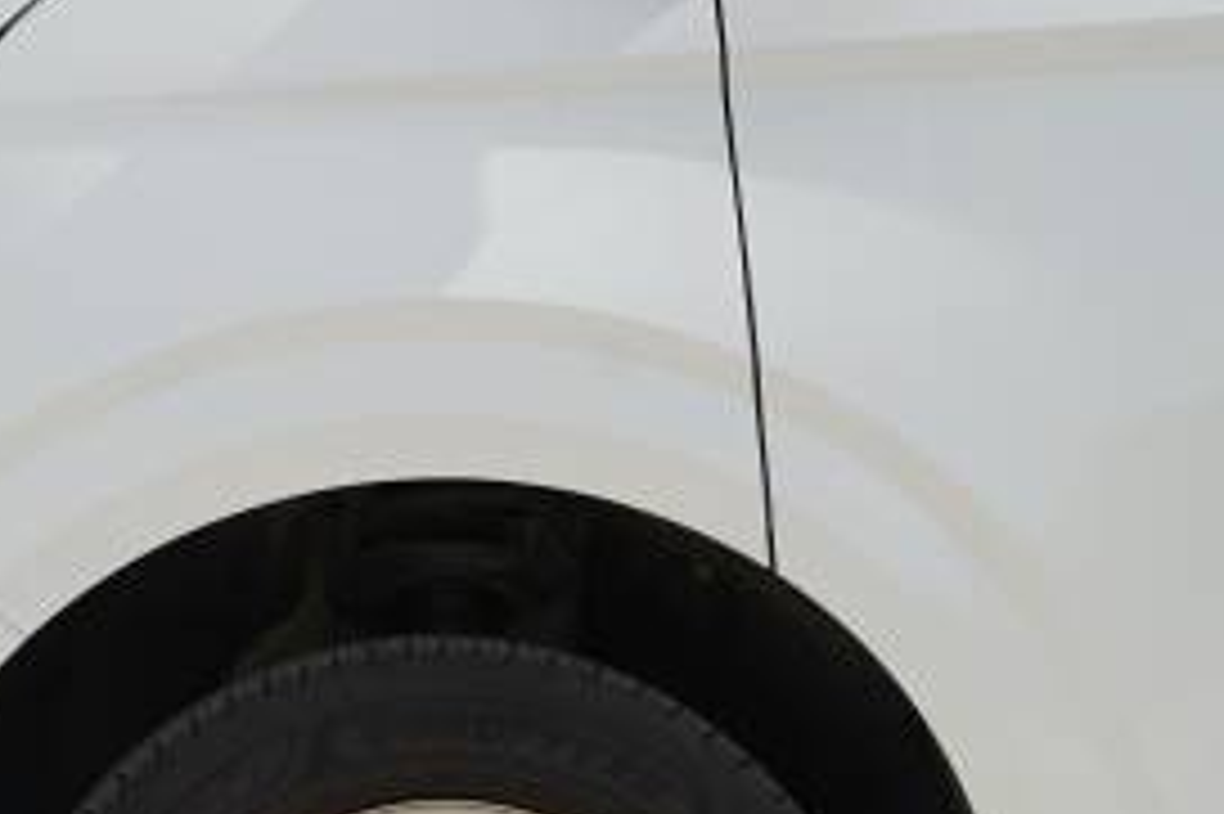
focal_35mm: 134
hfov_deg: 15.3
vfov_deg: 10.2
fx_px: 4541
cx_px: 324
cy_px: 724
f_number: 5
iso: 100
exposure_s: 1/250
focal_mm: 56.7
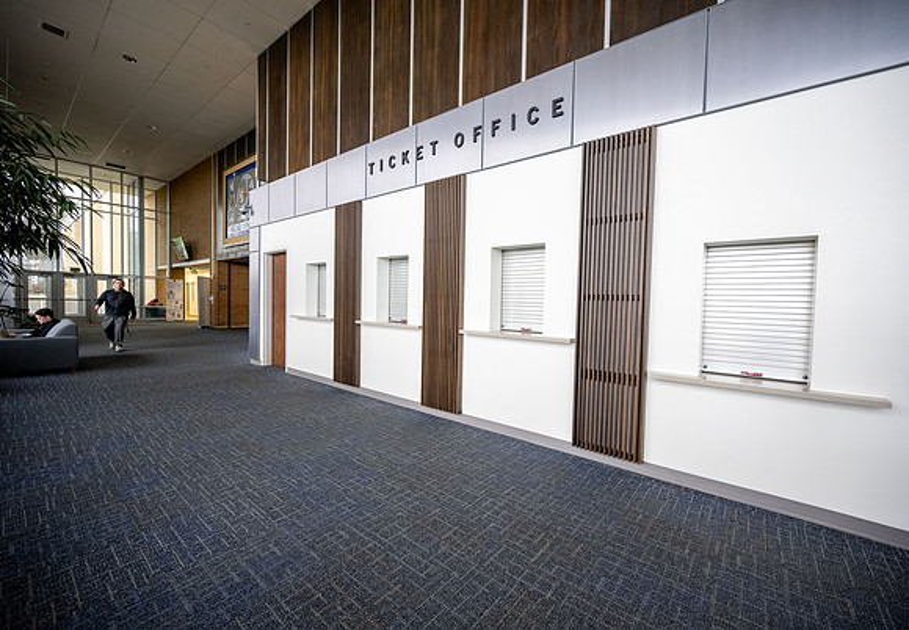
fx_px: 368
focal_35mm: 14
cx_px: 473
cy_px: 315
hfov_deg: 102.0
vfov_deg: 81.2
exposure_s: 1/250
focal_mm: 14
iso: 1250
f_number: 4
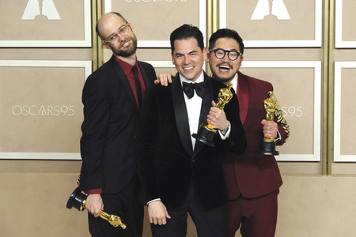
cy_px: 118
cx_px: 178
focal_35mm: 100
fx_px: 989
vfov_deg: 13.7
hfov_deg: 20.4
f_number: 8
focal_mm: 100
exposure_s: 1/200
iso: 2000
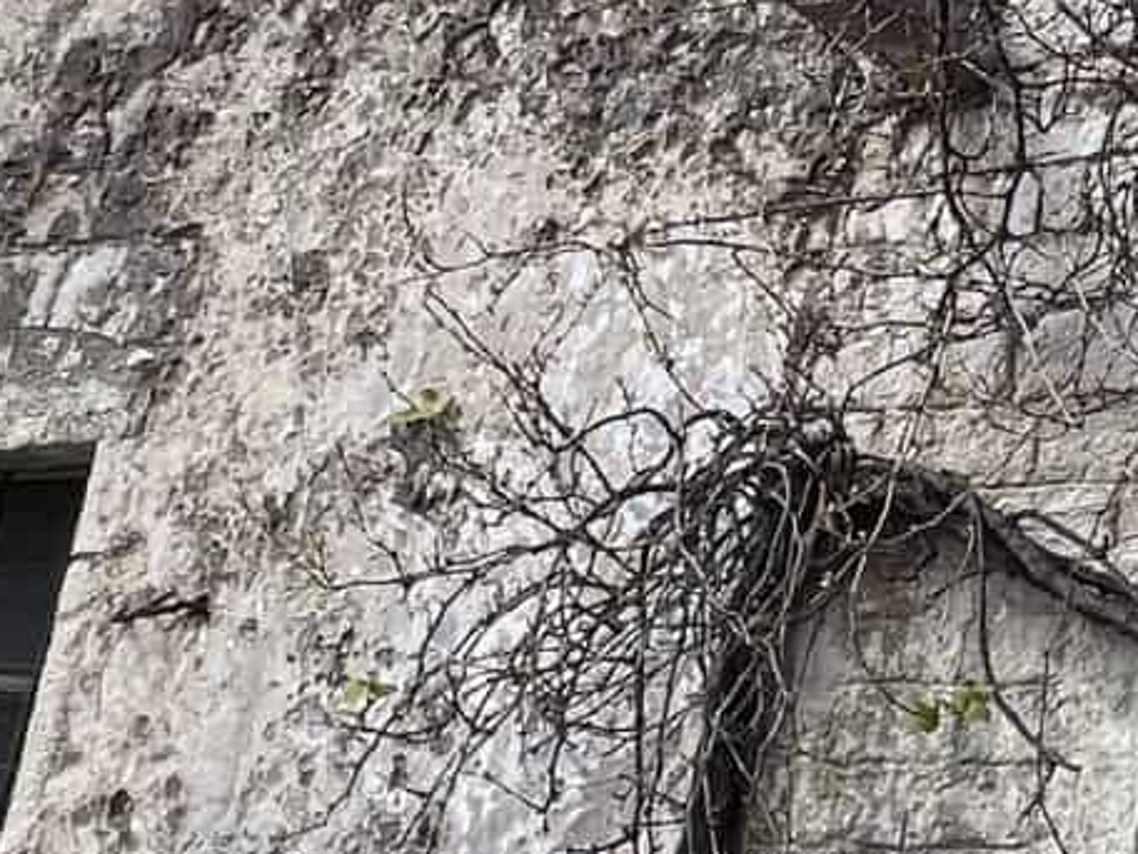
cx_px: 1505
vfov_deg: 20.0
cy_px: 172
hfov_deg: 23.4
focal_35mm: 73
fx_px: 2400
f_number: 1.8
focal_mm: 1.57
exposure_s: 1/582
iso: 32
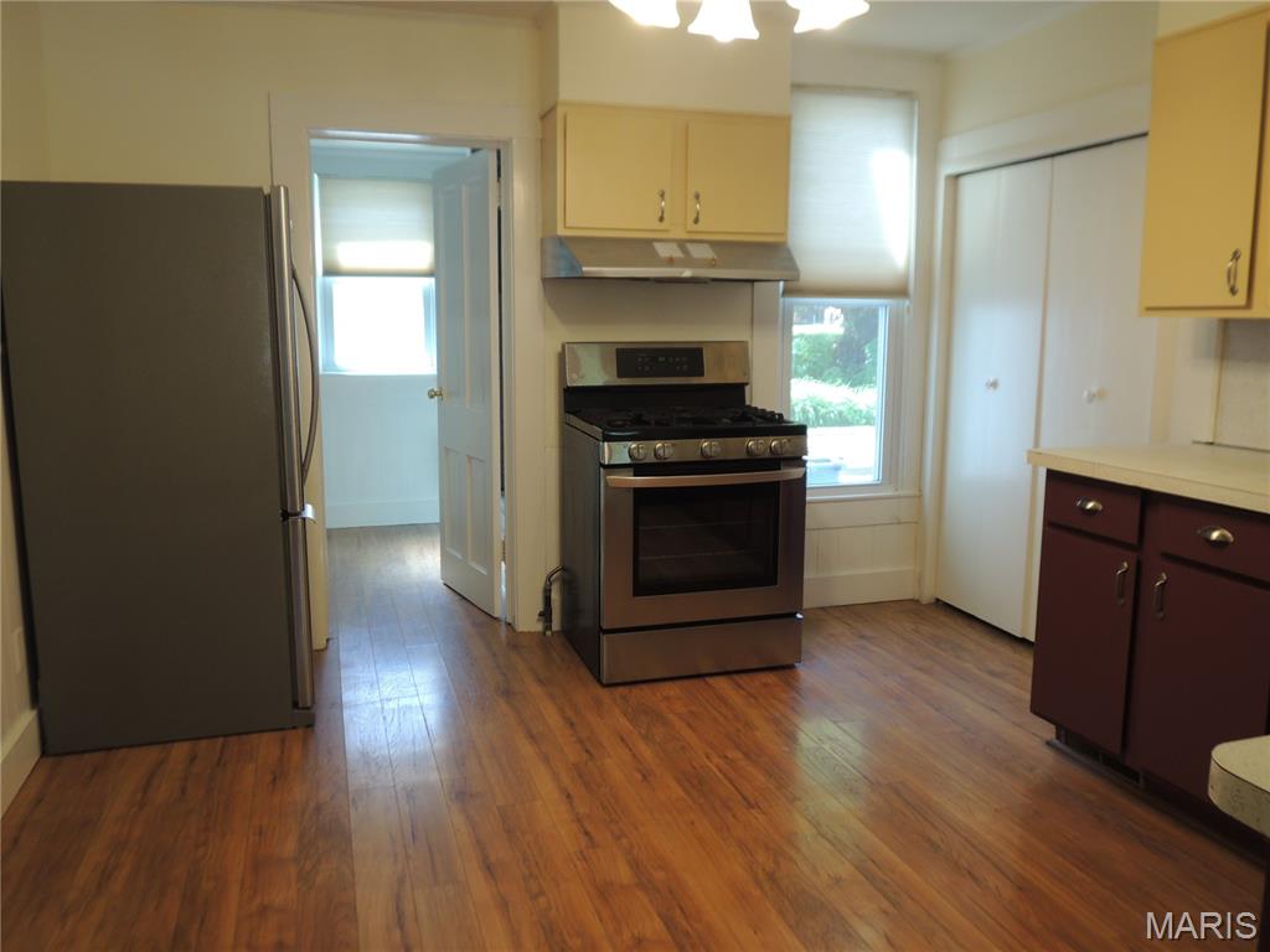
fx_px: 1027
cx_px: 635
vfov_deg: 49.7
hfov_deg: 63.4
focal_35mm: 28
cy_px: 476
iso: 125
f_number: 2.8
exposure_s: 1/30
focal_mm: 5
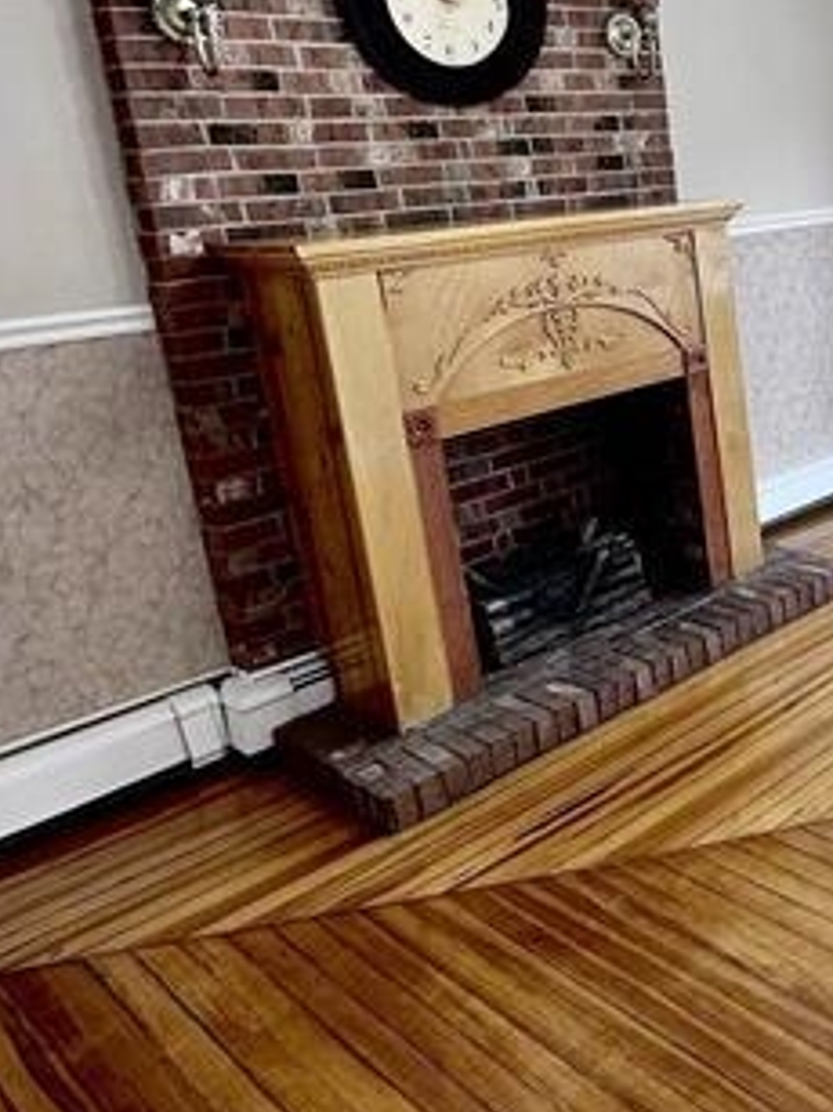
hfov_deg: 33.6
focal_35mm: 35
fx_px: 1124
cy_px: 373
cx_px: 981
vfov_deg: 51.7
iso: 50
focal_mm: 2.22
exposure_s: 1/120
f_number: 2.2
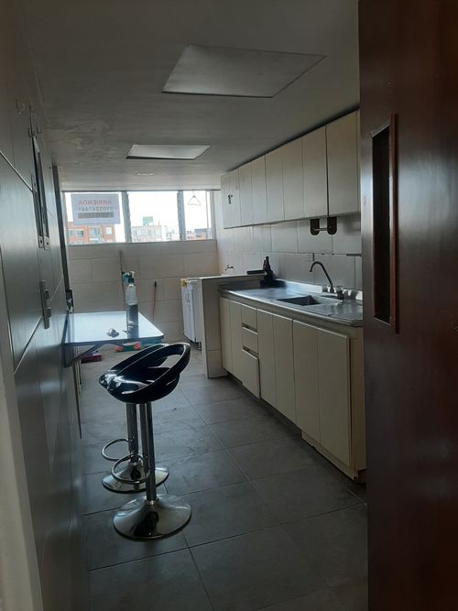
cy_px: 306
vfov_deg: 67.3
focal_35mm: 26
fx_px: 459
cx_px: 229
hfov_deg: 53.0
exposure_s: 1/145
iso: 40
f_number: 1.7
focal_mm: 3.93
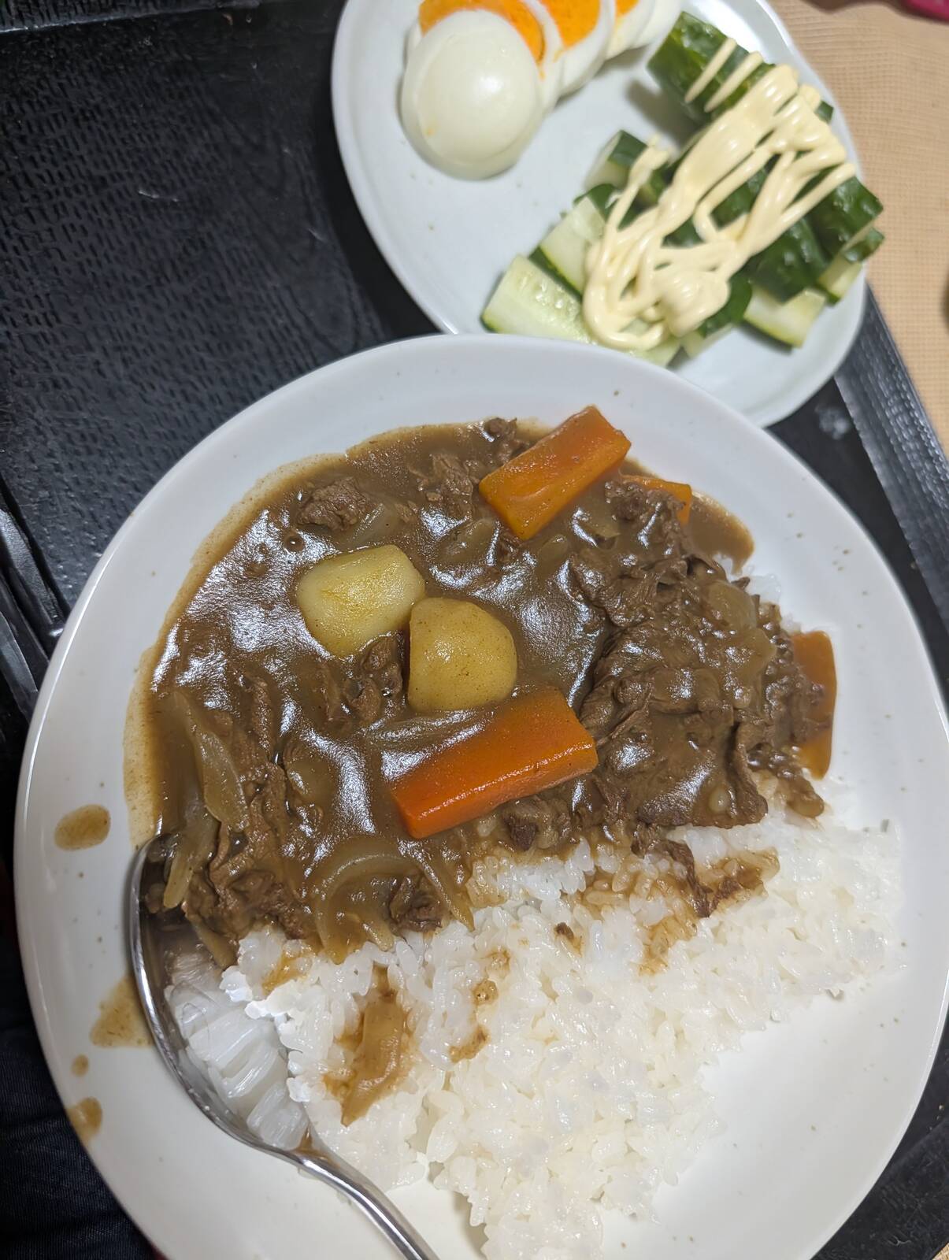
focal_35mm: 24
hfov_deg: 56.9
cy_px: 630
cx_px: 474
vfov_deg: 71.5
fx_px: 875
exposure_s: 1/139
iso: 1078
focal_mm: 6.9
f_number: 1.68
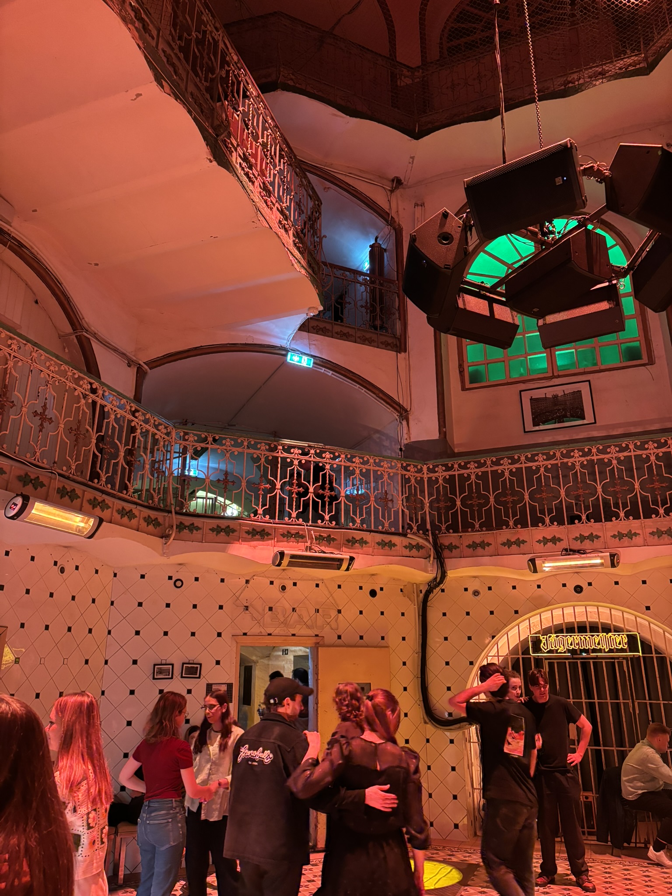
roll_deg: -0.6
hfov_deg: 53.1
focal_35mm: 26
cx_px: 336
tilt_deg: +18.2
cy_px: 448
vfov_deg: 67.3
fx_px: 673
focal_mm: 5.96
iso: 640
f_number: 1.6
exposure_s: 1/33
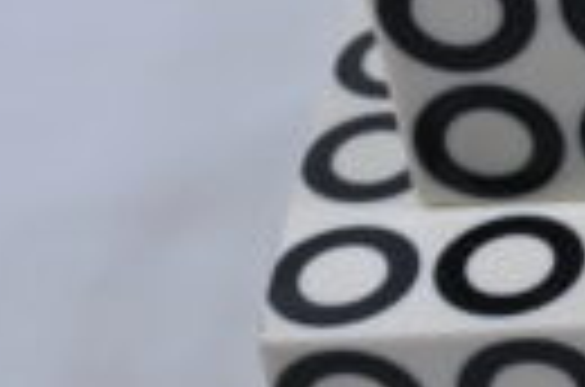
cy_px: 83
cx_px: 990
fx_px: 2172
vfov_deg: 10.2
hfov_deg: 13.9
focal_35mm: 134
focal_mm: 29
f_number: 7.1
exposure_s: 1/125
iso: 500
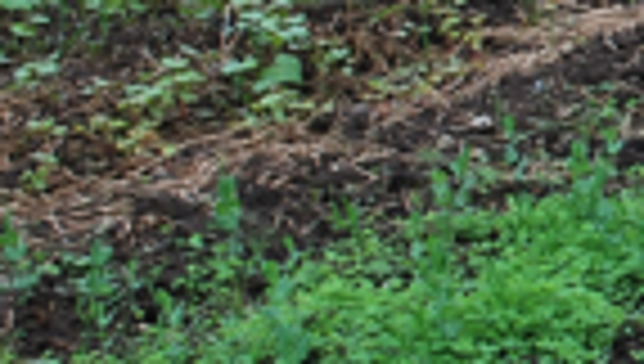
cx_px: 1374
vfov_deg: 4.9
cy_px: -54
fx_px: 4208
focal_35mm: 246
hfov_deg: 8.2
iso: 100
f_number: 6.3
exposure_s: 1/160
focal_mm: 32
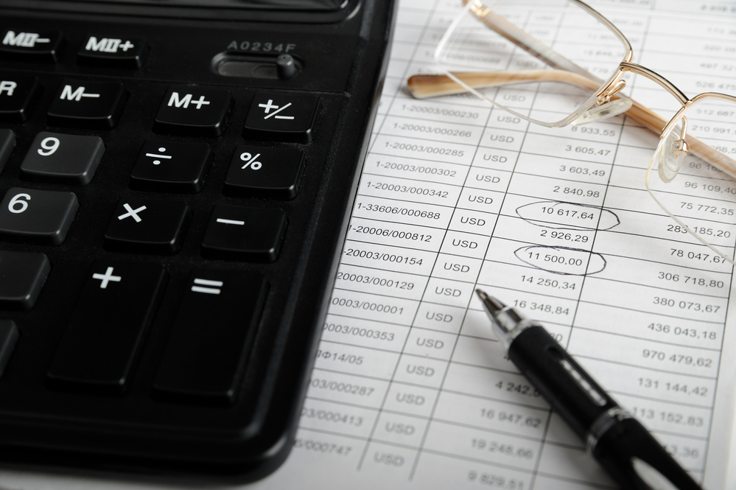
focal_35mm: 75
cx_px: 368
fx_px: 1533
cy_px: 245
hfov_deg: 27.0
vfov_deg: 18.2
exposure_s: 1/250
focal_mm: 75
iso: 200
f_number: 10
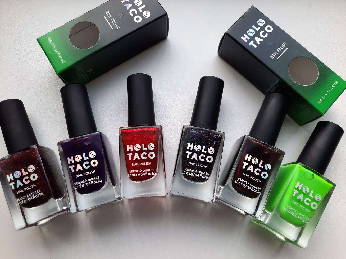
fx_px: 250
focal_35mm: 25
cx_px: 173
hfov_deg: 69.4
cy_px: 130
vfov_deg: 54.9
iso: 50
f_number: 2
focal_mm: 4.6
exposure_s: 1/60
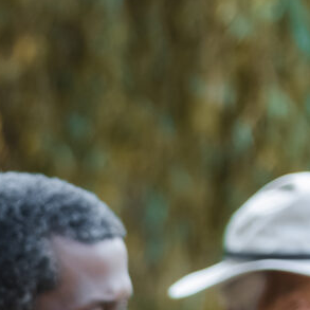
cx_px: -557
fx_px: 5876
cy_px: 689
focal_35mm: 580
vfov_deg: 3.0
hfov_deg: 3.0
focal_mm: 78
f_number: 2.8
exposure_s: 1/500
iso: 200
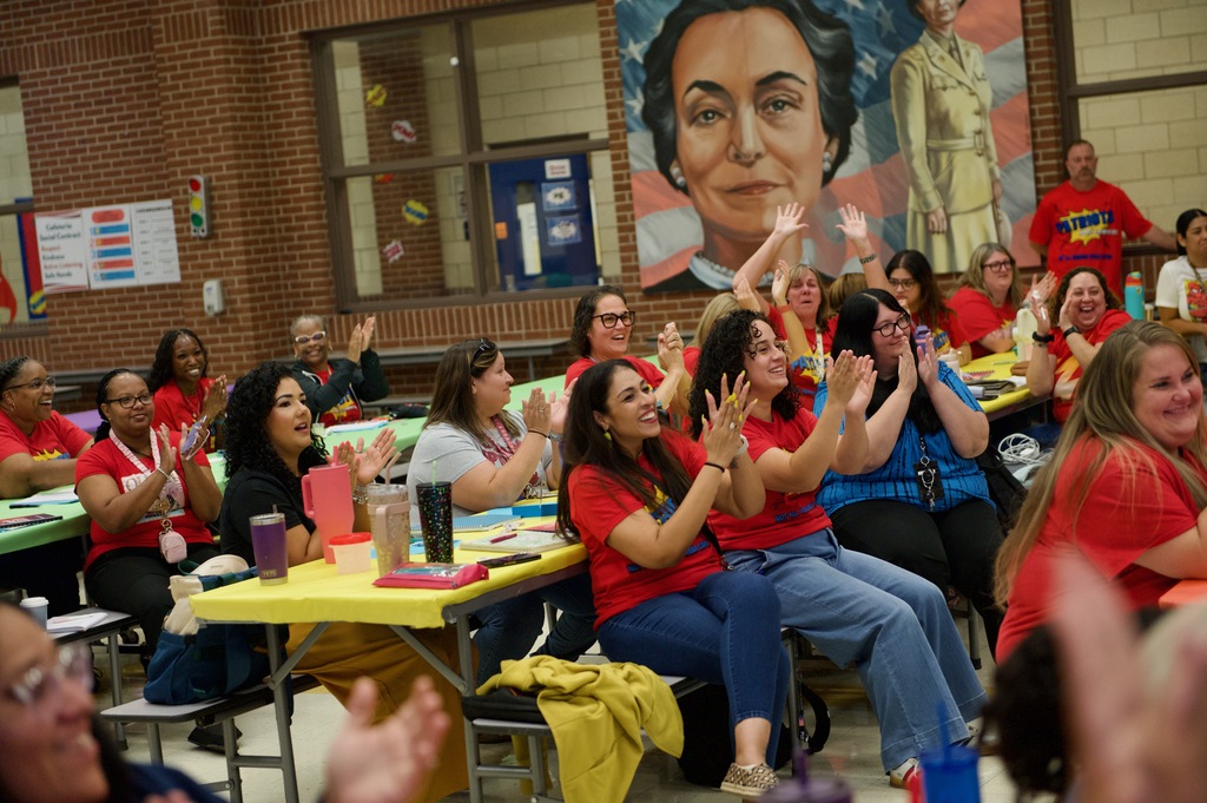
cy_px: 402
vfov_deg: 19.4
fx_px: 2345
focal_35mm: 70
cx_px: 604
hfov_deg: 28.9
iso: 2000
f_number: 2.8
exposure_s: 1/320
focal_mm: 70
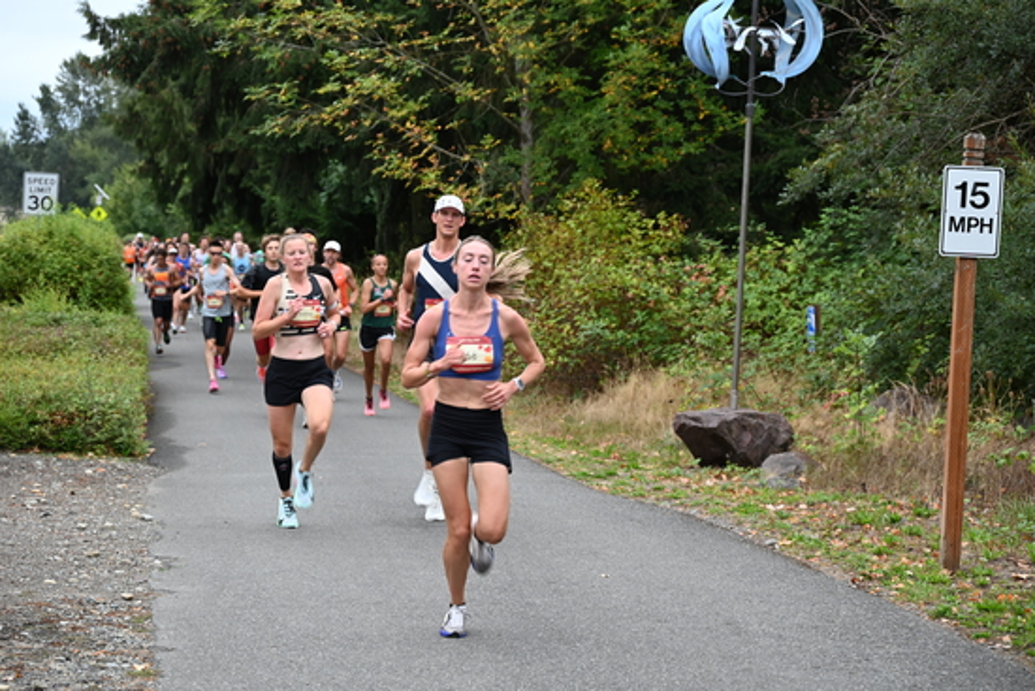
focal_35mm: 92
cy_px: 346
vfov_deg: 14.9
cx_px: 518
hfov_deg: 22.1
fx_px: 2646
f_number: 6.3
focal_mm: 92
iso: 500
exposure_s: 1/125
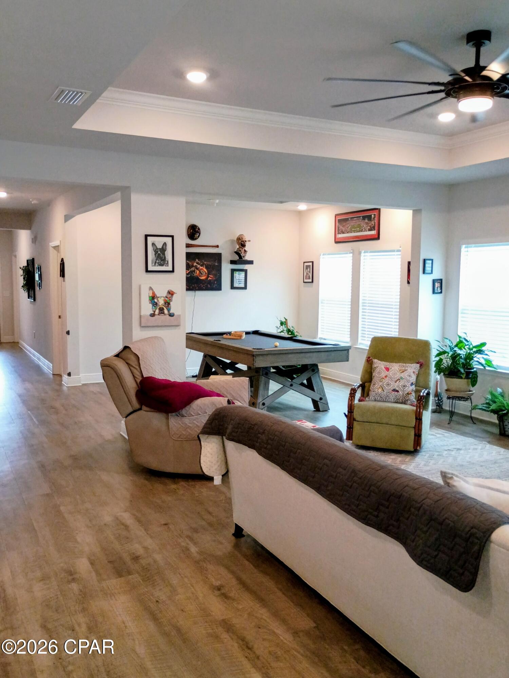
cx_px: 254
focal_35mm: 29
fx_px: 569
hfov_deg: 48.2
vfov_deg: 61.7
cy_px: 339
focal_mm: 4.27
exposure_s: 1/60
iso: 100
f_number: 1.8
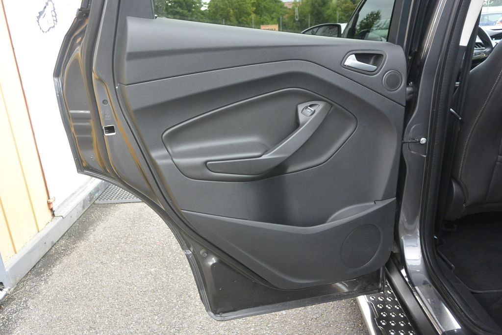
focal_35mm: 27
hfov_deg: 67.4
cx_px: 251
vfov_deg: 47.9
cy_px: 168
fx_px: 377
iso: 400
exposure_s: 1/80
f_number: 3.5
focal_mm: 10
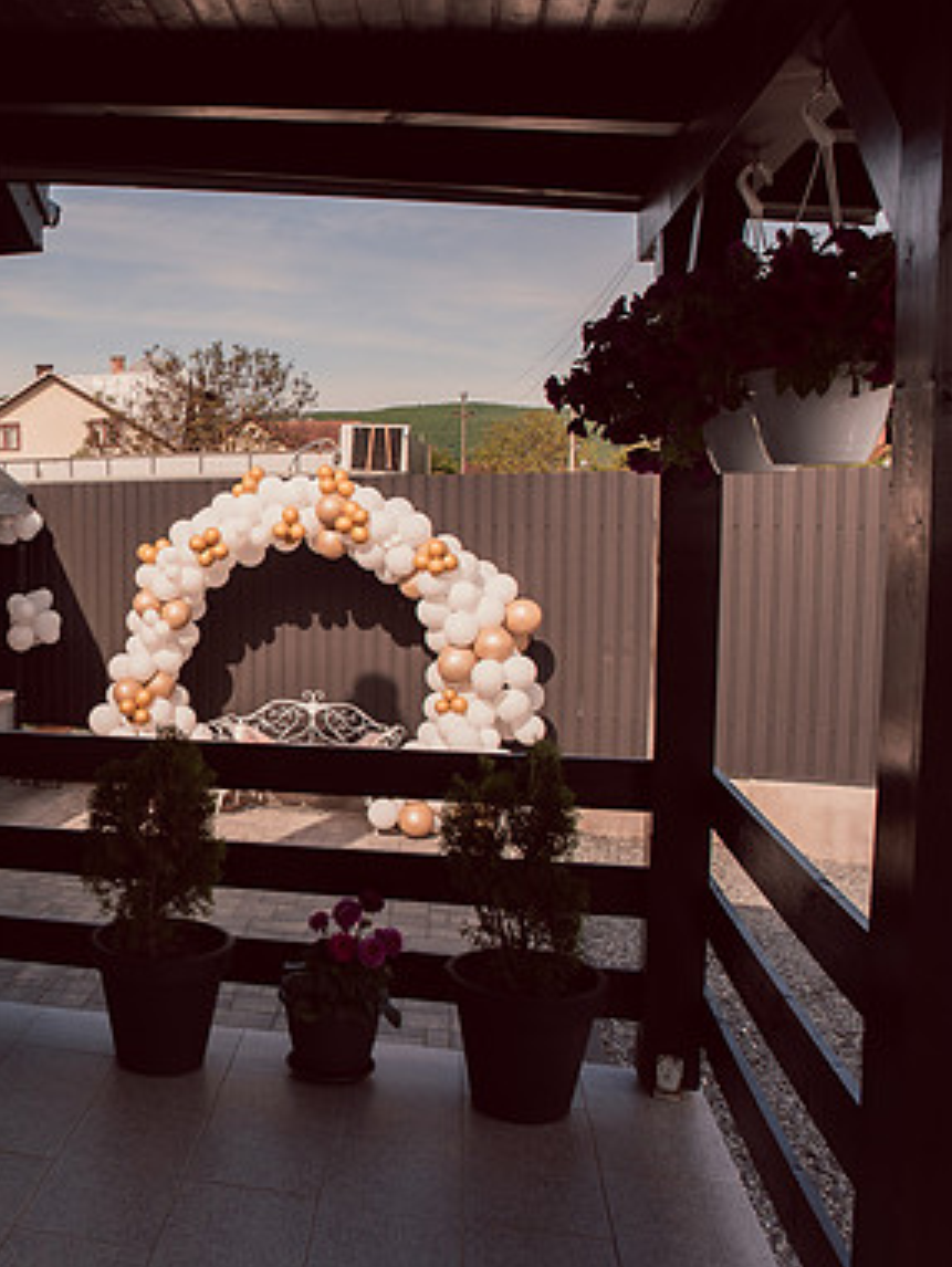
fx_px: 1282
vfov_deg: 52.6
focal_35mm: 35
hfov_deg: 36.9
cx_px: 20
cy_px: 635
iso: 200
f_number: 7.1
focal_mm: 24
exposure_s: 1/320
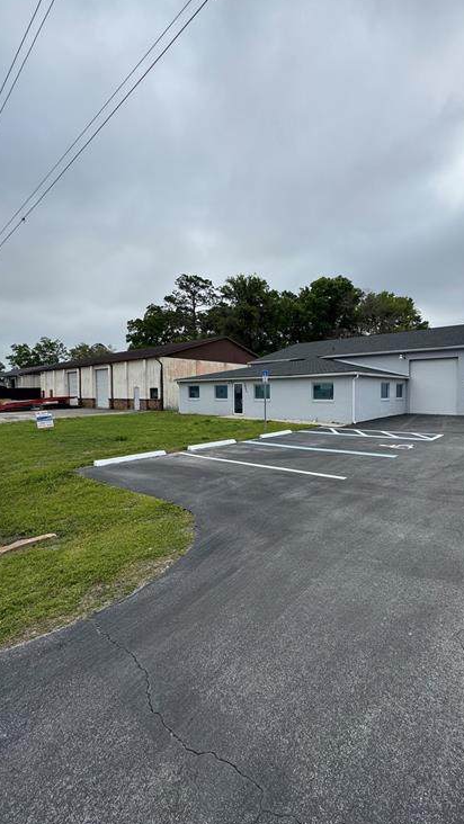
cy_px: 406
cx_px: 282
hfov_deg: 66.4
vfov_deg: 99.4
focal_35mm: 16
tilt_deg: -2.4
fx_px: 350
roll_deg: -0.1
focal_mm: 2.22
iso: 50
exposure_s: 1/1880
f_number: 2.2
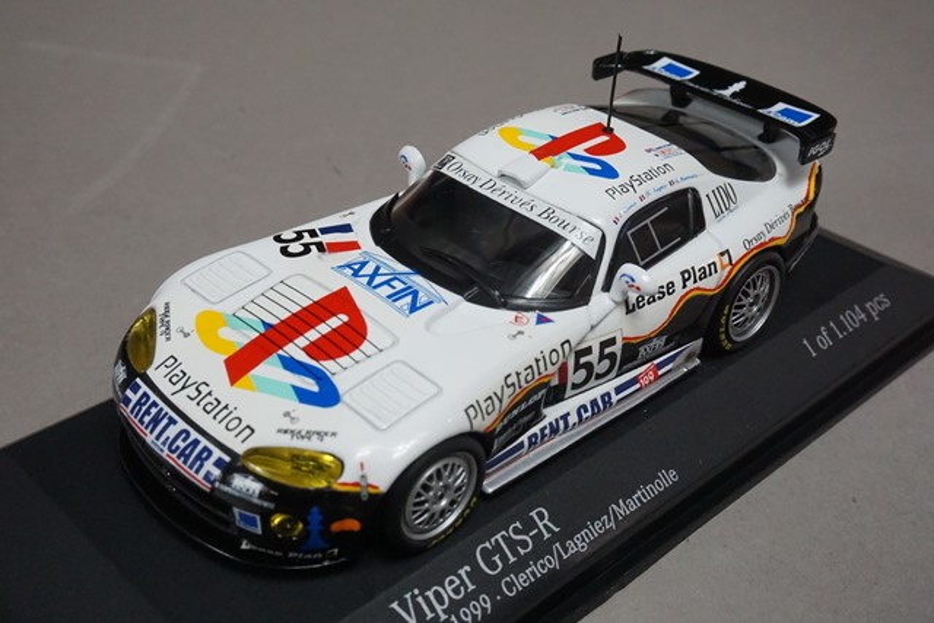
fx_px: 1168
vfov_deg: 29.9
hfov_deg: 43.6
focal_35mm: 45
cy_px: 312
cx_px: 467
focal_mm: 30
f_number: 14
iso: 3200
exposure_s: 1/25
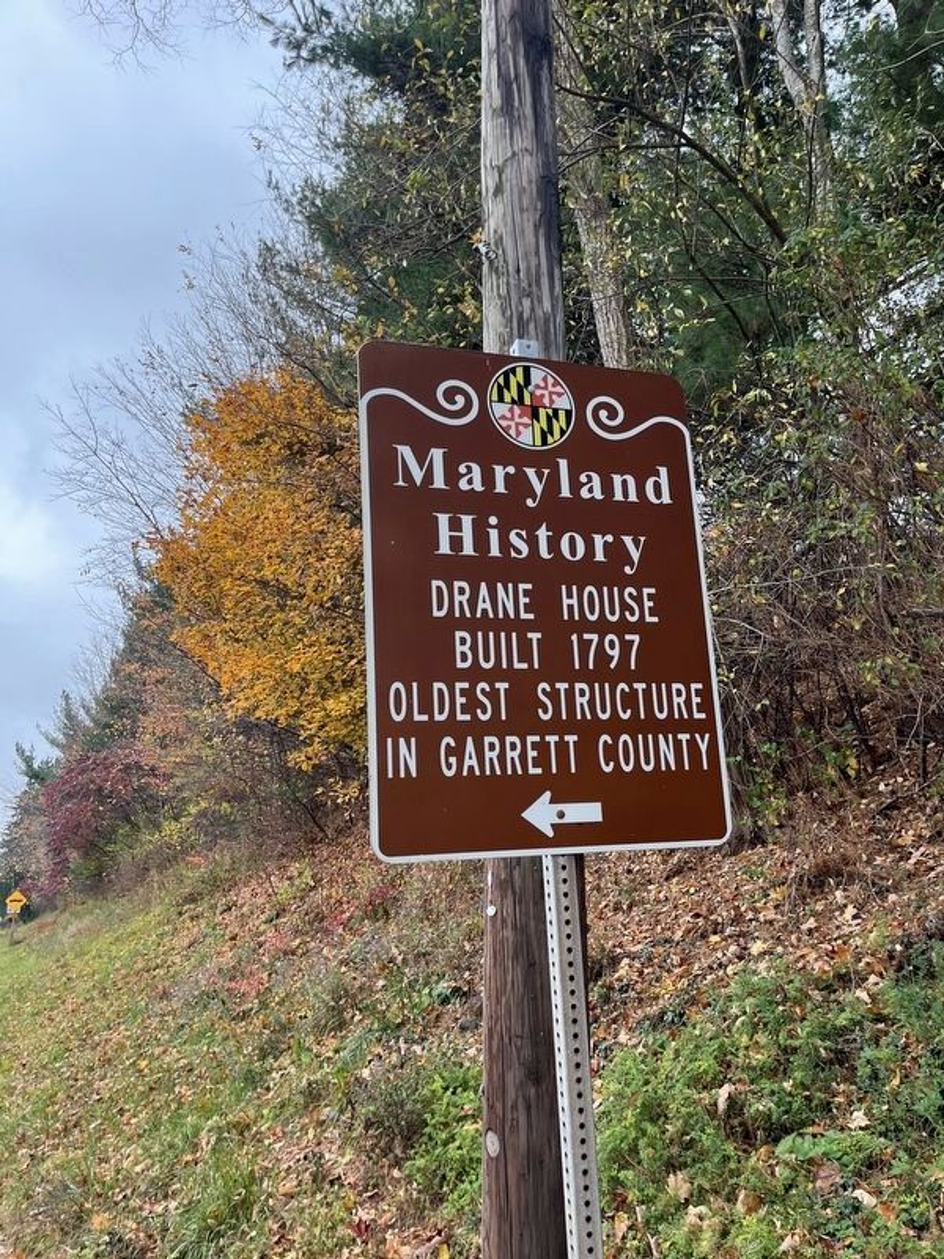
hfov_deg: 53.1
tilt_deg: +19.8
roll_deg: +1.4
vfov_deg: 67.3
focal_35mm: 26
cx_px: 472
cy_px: 630
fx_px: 945
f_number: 1.6
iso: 64
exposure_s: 1/122
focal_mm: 5.1
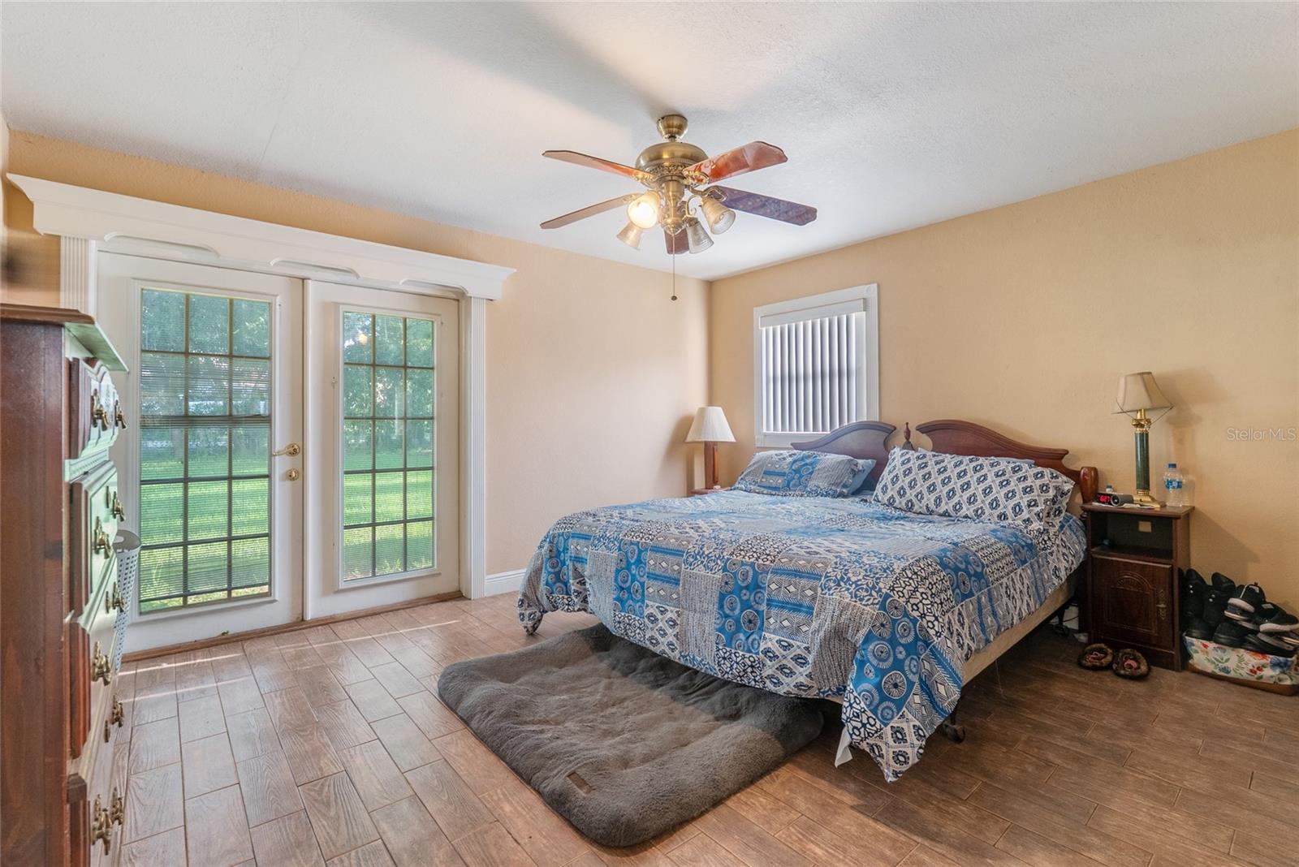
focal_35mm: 16
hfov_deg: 96.7
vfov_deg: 73.8
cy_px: 434
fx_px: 578
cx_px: 650
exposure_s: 1/2.5
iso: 400
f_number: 8
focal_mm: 16
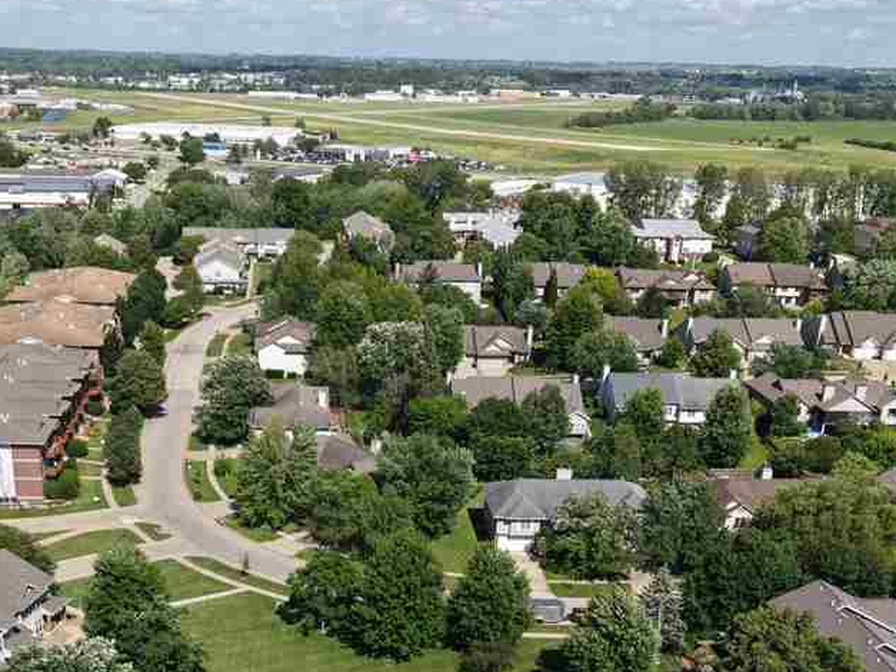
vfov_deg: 28.2
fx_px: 1268
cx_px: 317
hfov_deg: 38.6
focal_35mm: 49
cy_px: 642
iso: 100
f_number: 1.8
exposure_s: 1/400
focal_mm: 8.67
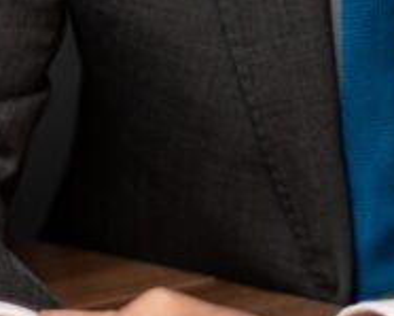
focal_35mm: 549
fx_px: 6405
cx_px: 117
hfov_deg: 3.5
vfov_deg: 2.8
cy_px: -268
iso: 320
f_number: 2.2
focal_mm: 85
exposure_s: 1/200
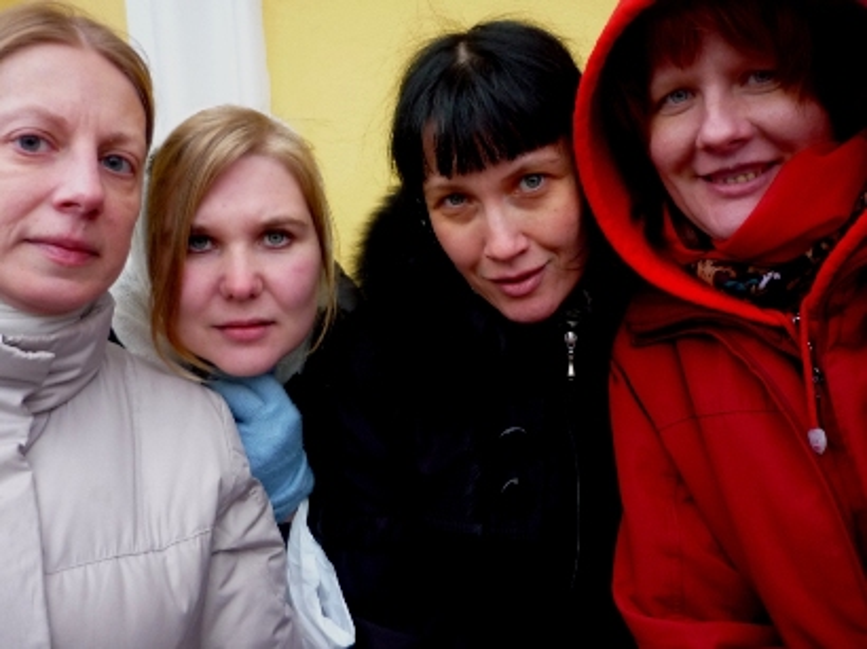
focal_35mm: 33
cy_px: 324
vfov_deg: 42.9
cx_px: 434
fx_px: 826
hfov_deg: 55.4
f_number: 2.8
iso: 200
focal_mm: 5.5
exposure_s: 1/100
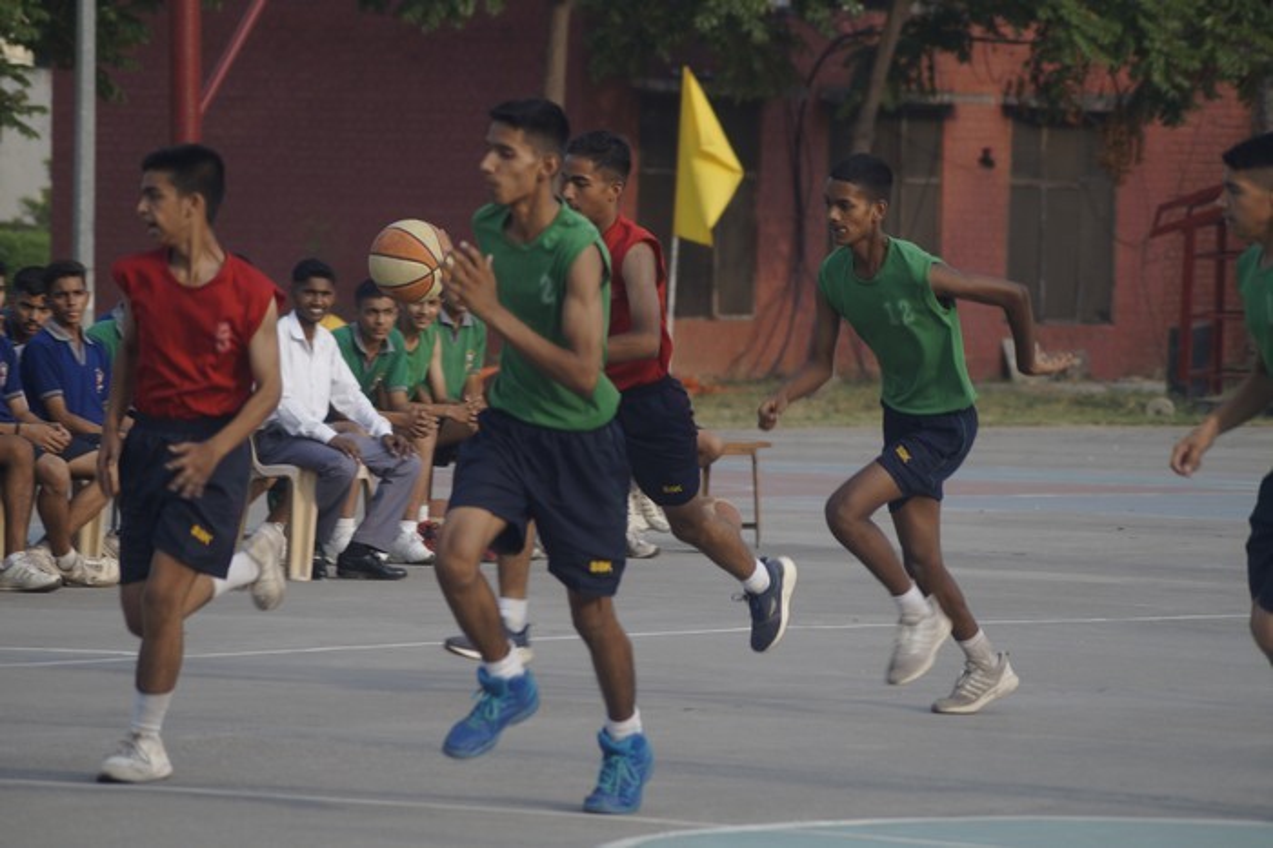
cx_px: 636
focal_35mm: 240
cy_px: 424
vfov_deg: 5.7
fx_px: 8482
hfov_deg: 8.6
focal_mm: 160
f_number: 5
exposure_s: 1/250
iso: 100
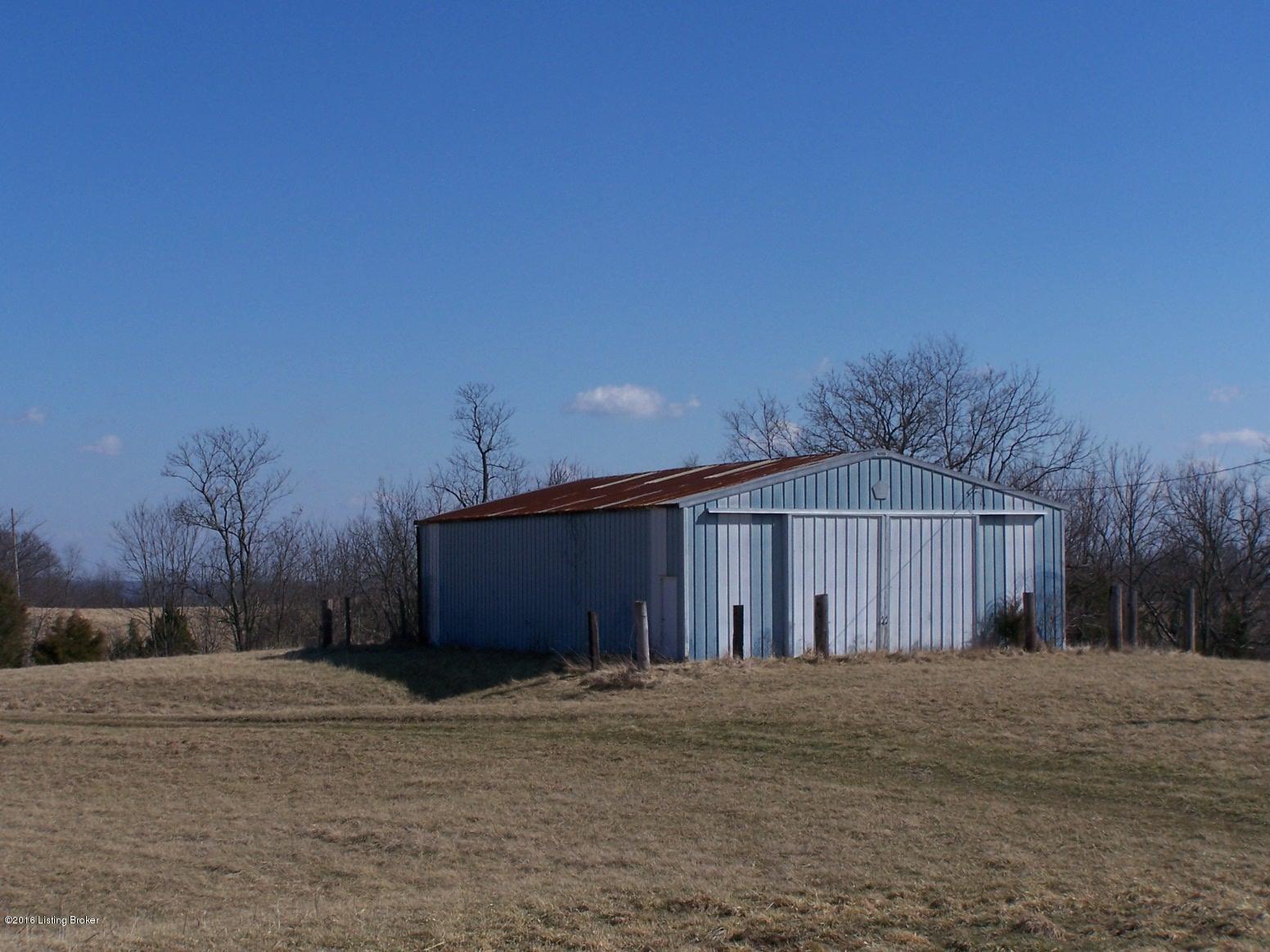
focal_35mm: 67
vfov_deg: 21.9
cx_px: 635
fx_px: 2458
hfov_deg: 29.0
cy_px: 476
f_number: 6.3
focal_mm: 11.1
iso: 80
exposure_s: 1/640
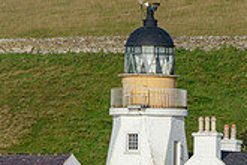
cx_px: 182
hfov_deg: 2.2
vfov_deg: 1.5
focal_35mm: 945
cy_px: 171
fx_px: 6483
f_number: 7.1
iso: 100
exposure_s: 1/500
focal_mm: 170
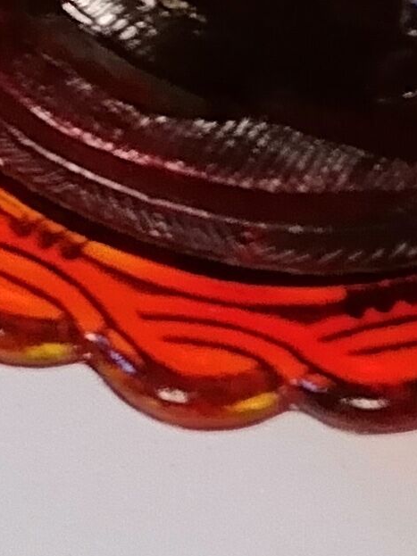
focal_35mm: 167
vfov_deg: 10.5
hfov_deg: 8.9
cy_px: -673
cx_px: 309
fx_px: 2683
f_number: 1.8
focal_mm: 5.4
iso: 250
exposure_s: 1/33.3
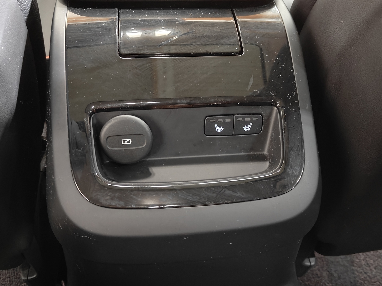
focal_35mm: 33
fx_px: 364
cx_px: 191
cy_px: 143
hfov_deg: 55.4
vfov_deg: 42.9
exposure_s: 1/13
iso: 4000
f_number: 1.8
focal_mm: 5.59
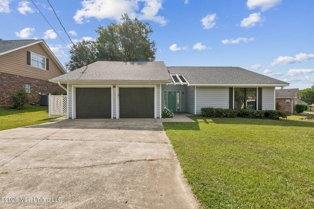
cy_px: 104
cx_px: 157
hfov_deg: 91.6
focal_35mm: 18
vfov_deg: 68.9
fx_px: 153
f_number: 11
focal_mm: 17.5
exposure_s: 1/500
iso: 400
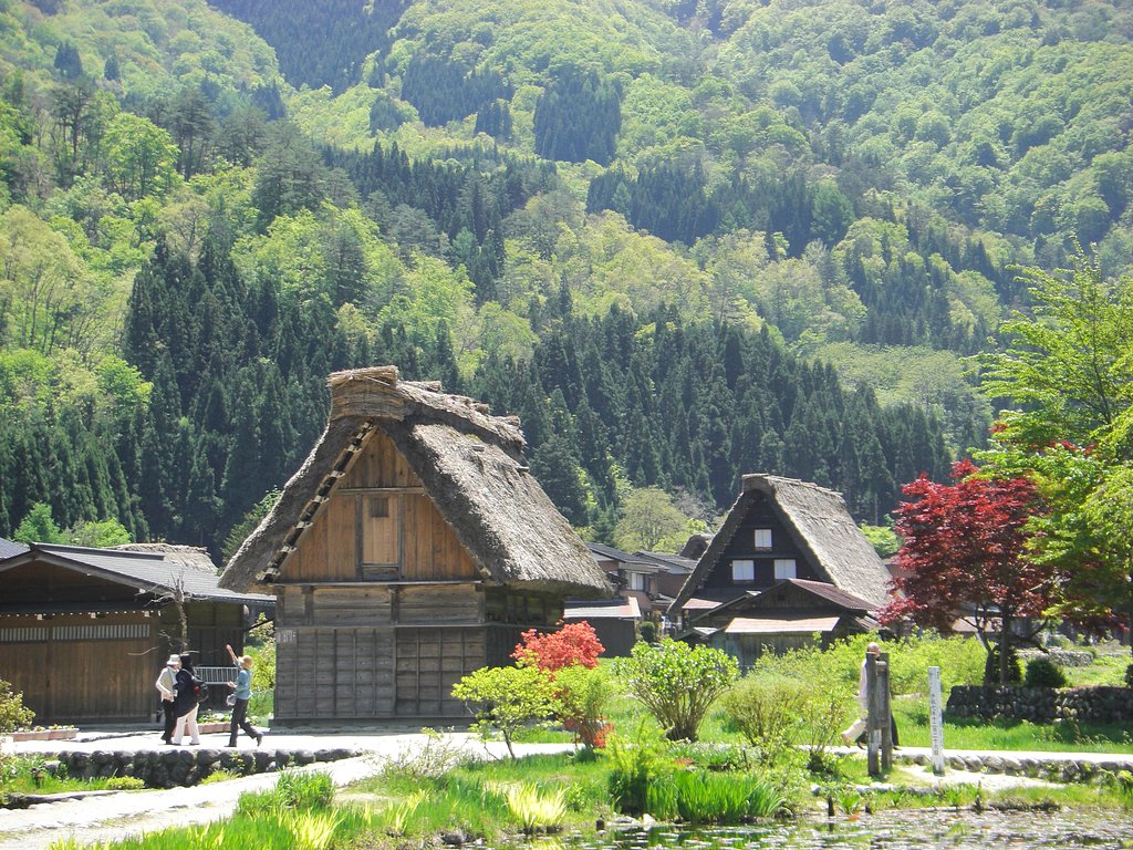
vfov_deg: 17.8
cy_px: 425
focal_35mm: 83
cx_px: 566
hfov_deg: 23.6
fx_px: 2717
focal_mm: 13.7
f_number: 4
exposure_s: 1/200
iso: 50
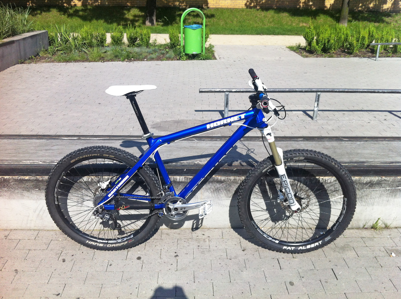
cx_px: 200
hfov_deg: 52.7
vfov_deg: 40.6
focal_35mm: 35
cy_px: 150
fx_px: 405
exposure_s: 1/1774
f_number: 2.8
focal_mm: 3.85
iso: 80
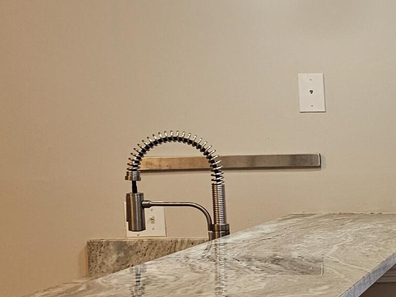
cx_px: 702
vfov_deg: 16.0
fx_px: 1053
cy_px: 238
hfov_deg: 17.5
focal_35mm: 92
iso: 160
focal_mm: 6.3
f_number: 1.7
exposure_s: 1/120
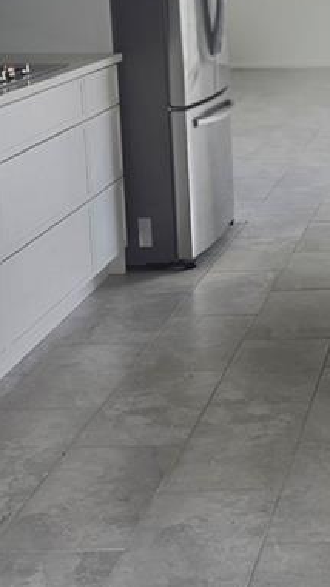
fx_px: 1230
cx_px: 520
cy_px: 142
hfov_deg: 14.1
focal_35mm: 79
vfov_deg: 26.5
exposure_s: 1/120
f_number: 1.4
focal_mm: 6.5
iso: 16
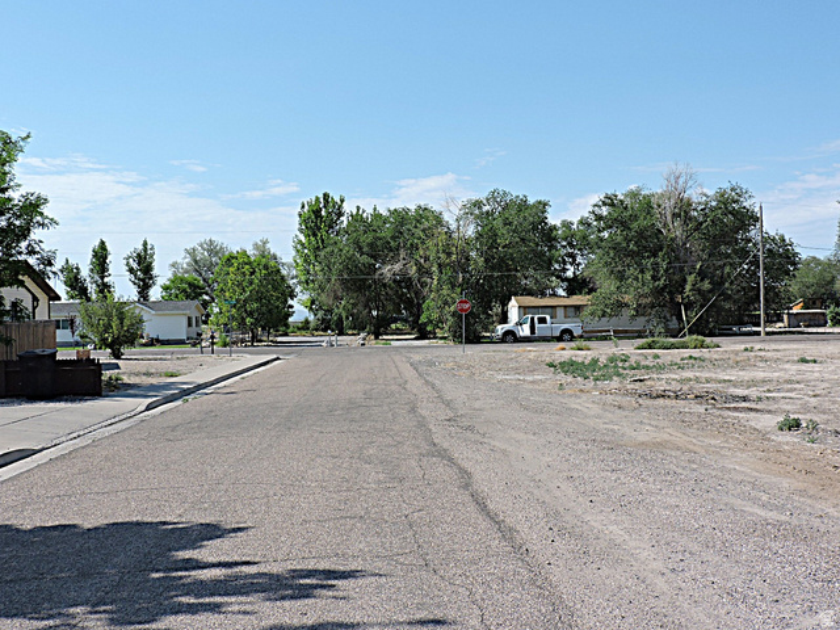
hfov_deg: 46.8
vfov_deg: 36.0
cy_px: 315
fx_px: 971
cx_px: 420
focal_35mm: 40
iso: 100
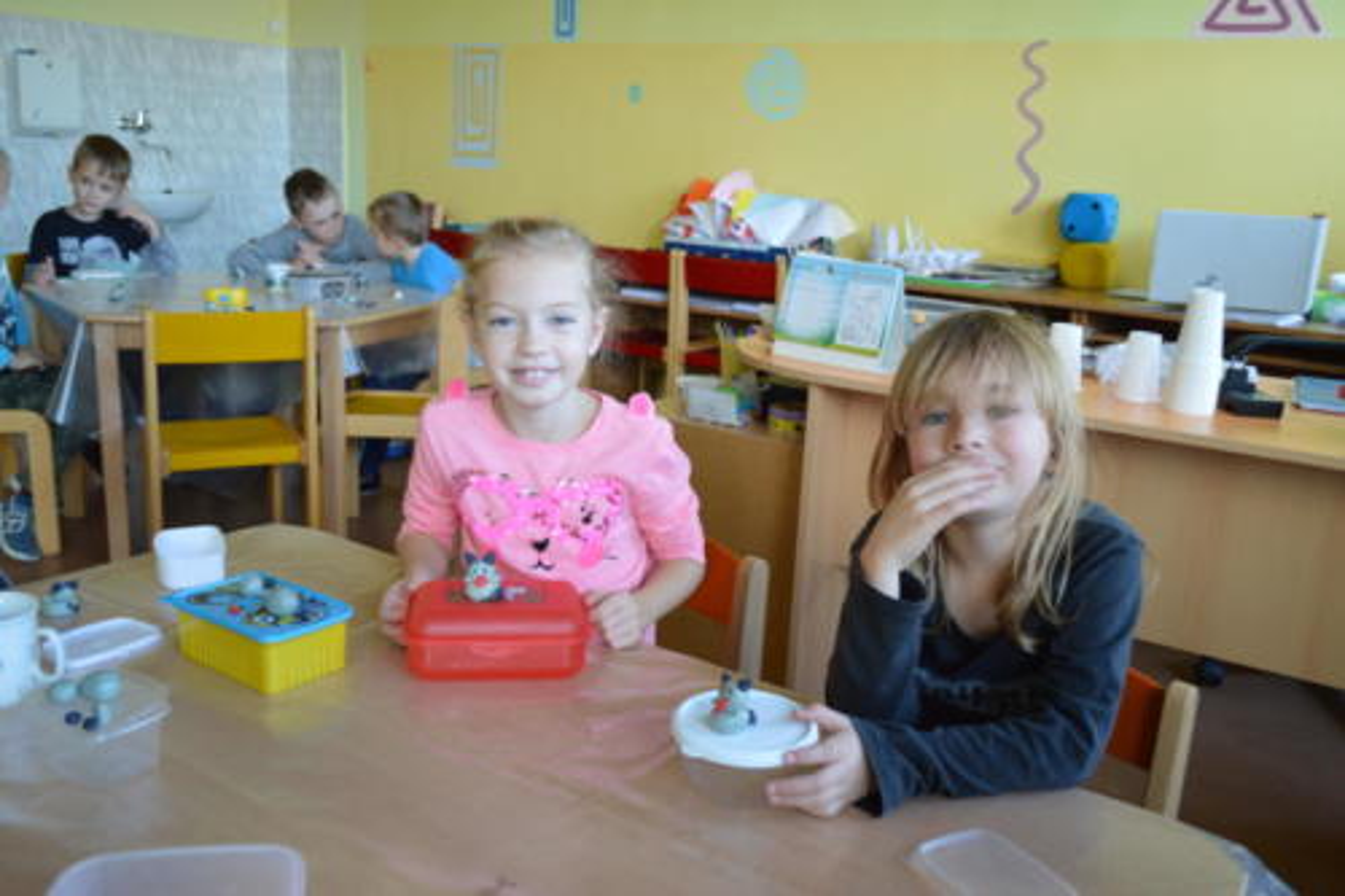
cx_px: 672
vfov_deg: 43.6
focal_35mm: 30
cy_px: 448
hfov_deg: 61.9
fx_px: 1120
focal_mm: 20
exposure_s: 1/40
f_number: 3.8
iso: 400
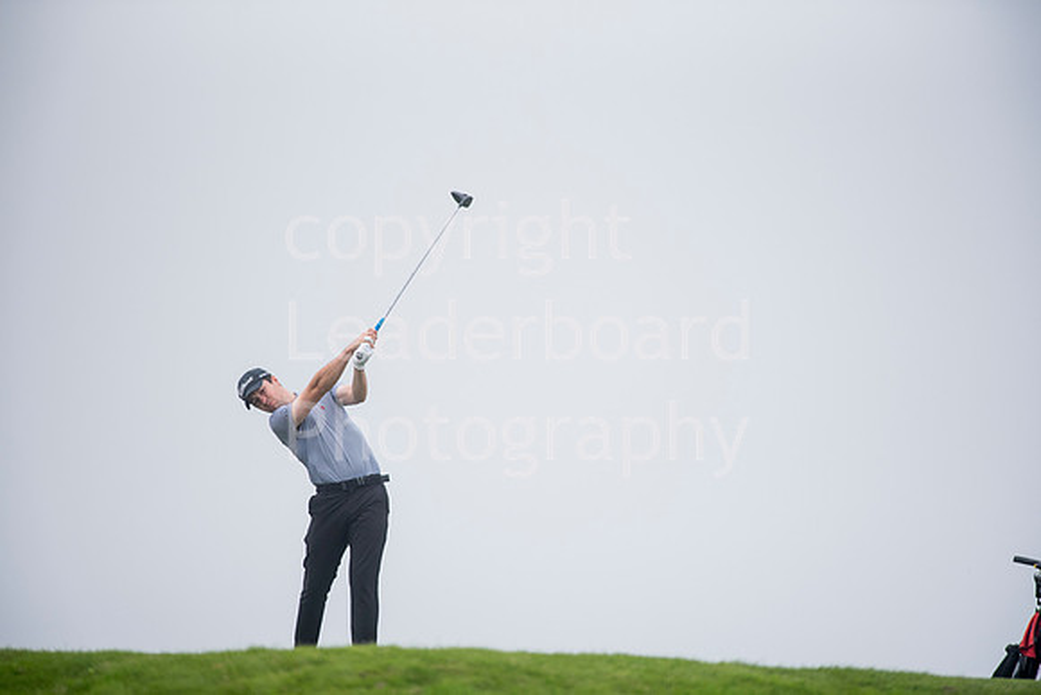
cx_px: 520
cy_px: 348
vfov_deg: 4.6
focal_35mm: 300
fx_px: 8677
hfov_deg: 6.9
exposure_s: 1/4000
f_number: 4
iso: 800
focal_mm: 300
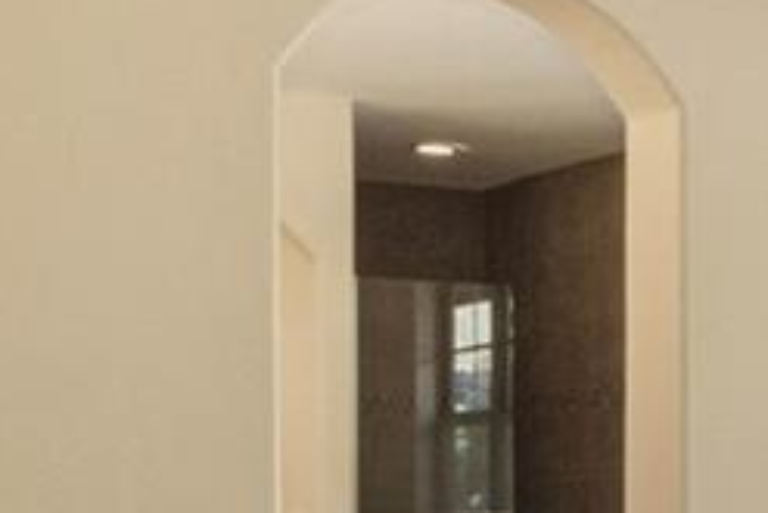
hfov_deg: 17.2
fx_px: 2070
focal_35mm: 97
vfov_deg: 13.8
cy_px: 553
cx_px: 1381
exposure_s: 1/6
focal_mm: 10
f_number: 13
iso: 1000
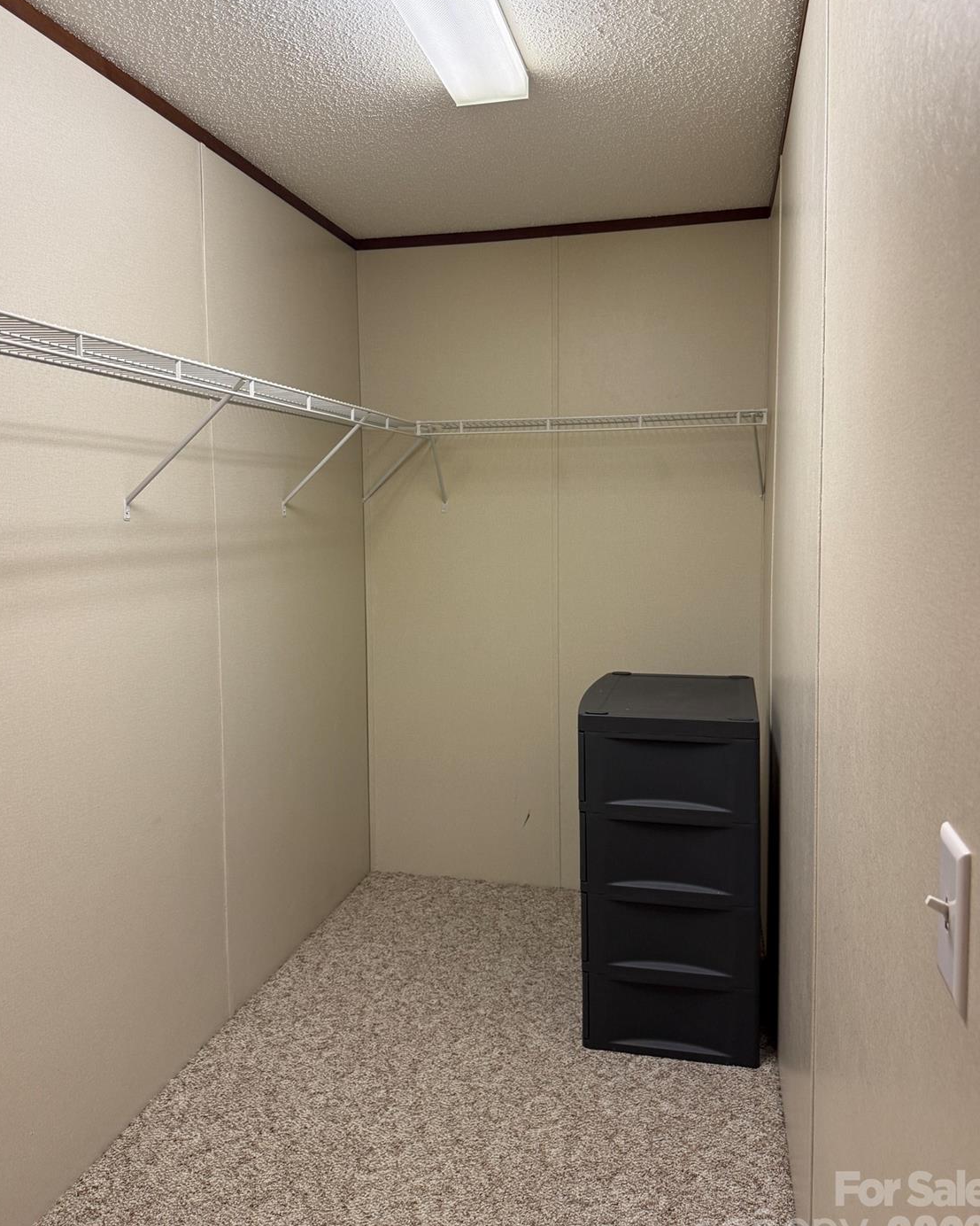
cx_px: 484
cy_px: 589
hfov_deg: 54.9
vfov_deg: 66.0
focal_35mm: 26
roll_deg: +0.1
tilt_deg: -4.2
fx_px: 943
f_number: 1.78
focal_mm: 6.76
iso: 200
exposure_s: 1/60
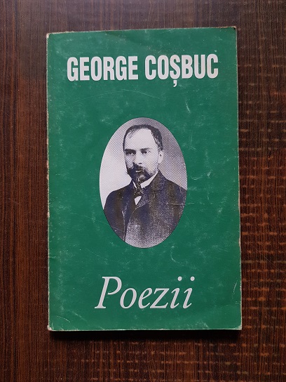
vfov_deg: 67.3
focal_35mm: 26
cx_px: 143
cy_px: 191
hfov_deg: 53.1
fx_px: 286
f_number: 1.7
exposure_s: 1/50
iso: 125
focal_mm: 4.3
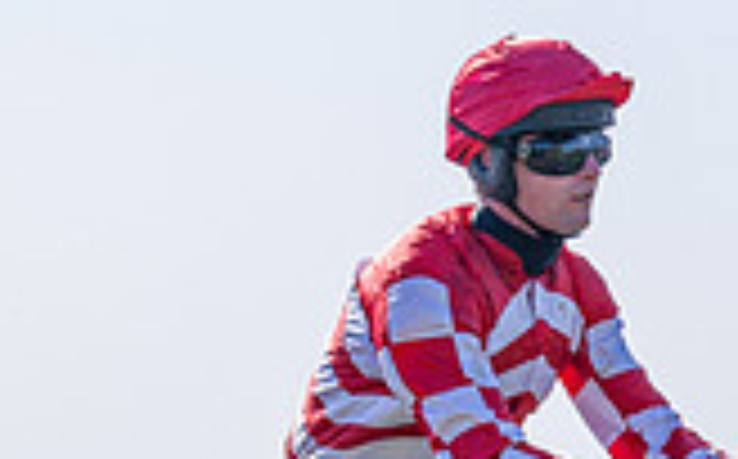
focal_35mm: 350
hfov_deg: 6.0
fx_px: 7030
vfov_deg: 3.7
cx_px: -81
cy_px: 980
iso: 200
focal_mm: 70
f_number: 4
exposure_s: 1/2000
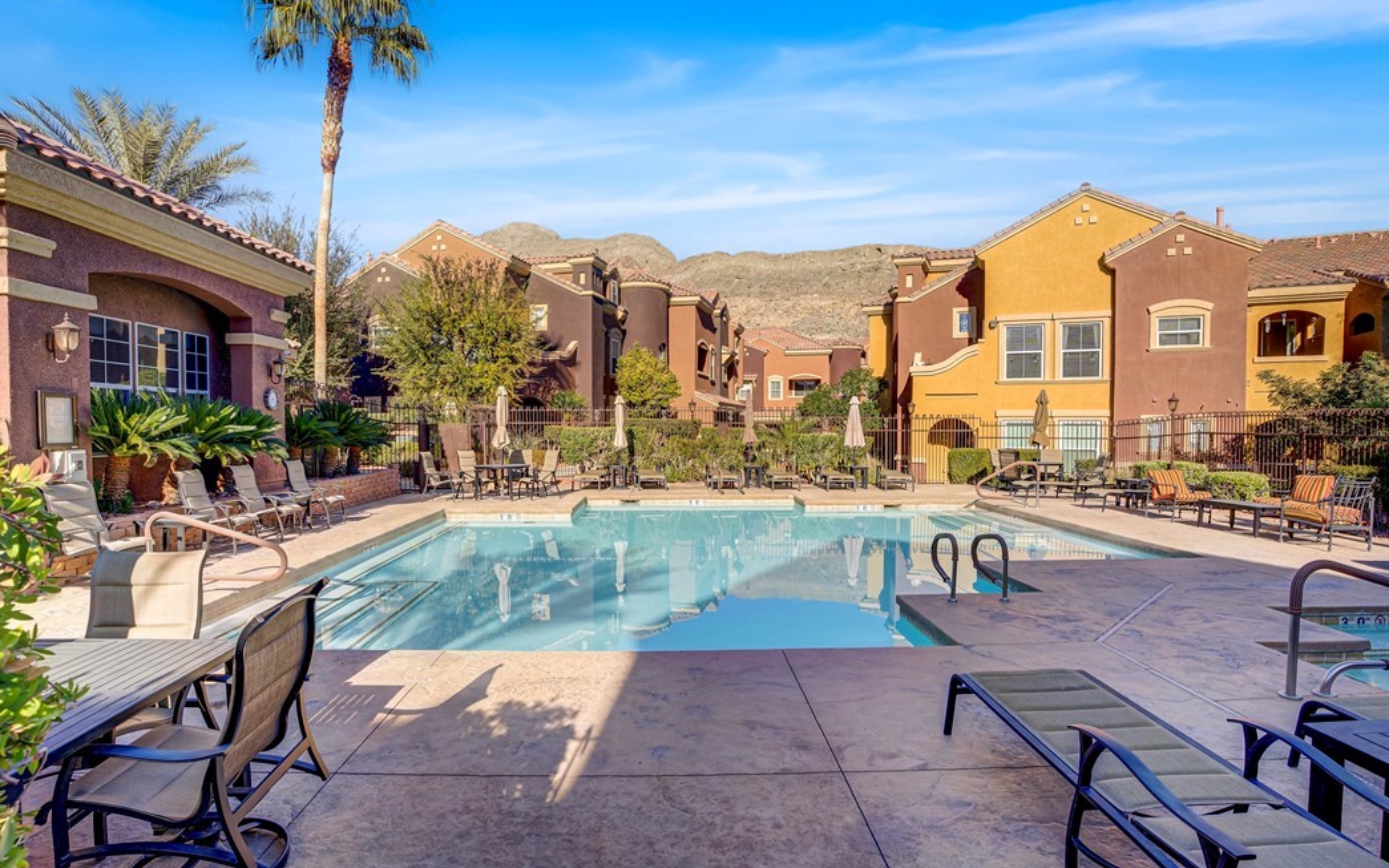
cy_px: 447
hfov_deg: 91.1
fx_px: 681
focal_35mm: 18
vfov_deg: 65.0
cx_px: 677
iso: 400
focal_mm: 17
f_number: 8
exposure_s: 1/1000
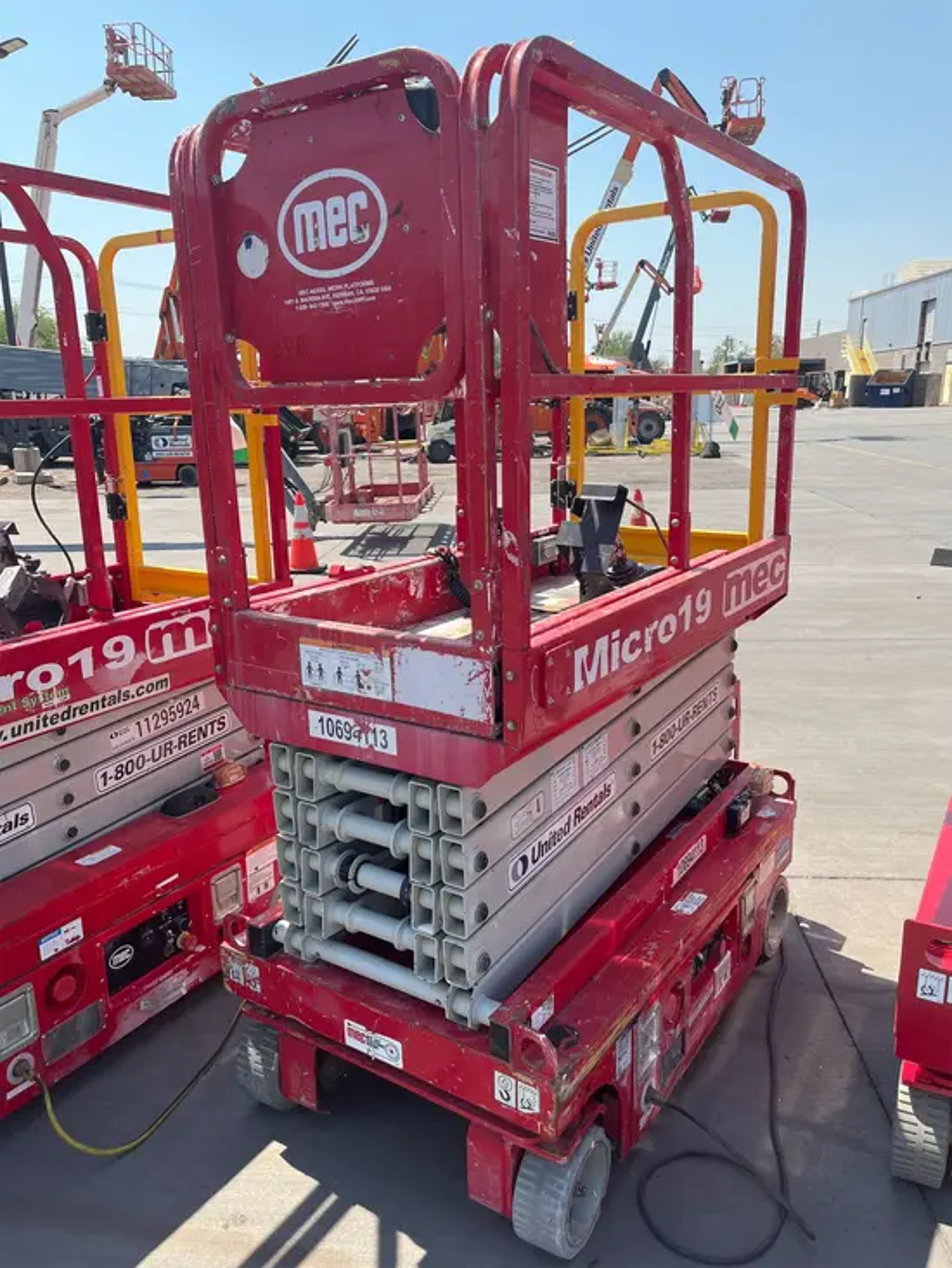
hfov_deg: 53.1
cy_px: 634
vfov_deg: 67.3
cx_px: 476
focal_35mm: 26
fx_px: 953
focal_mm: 5.1
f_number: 1.6
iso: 50
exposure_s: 1/1672
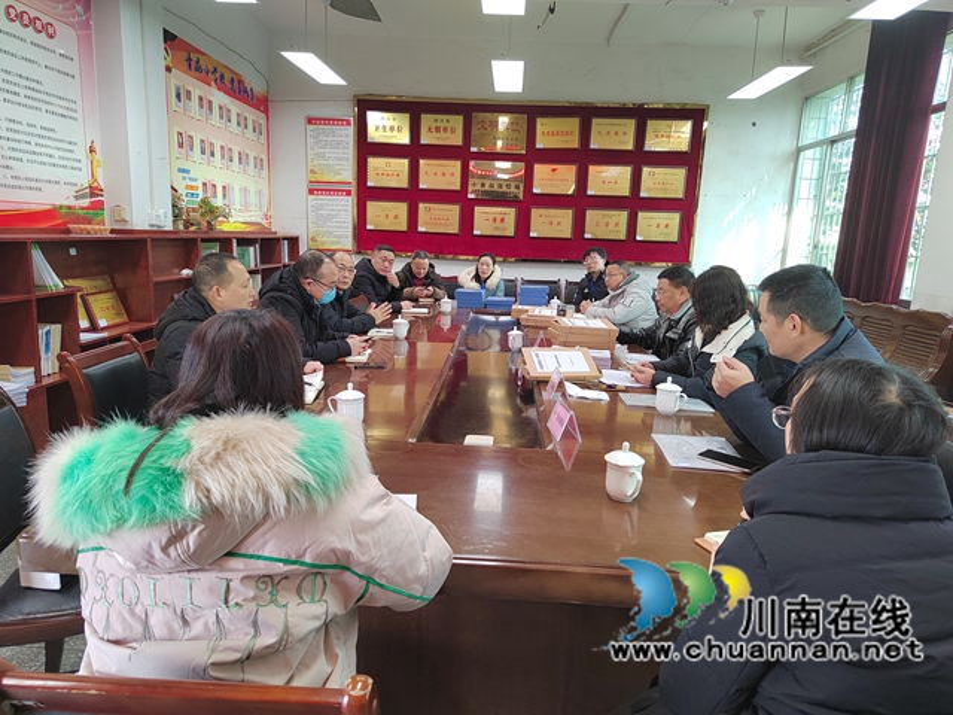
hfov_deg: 73.9
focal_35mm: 23
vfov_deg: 58.9
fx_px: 633
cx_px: 476
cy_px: 358
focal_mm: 5.52
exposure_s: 1/100
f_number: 1.9
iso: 938
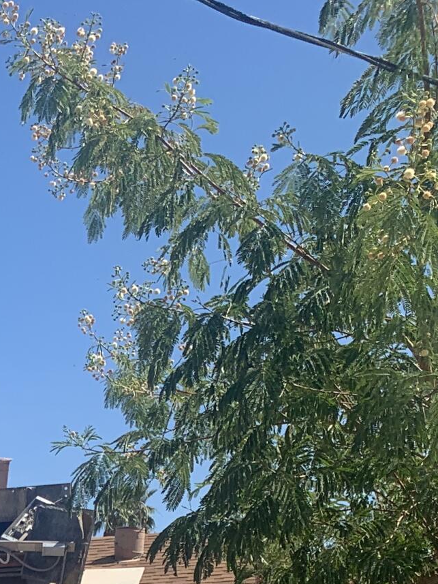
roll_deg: +1.2
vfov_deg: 19.8
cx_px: -328
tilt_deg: -0.9
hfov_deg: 14.5
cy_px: 766
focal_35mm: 91
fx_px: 1535
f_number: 1.8
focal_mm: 4.25
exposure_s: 1/2681
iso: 25
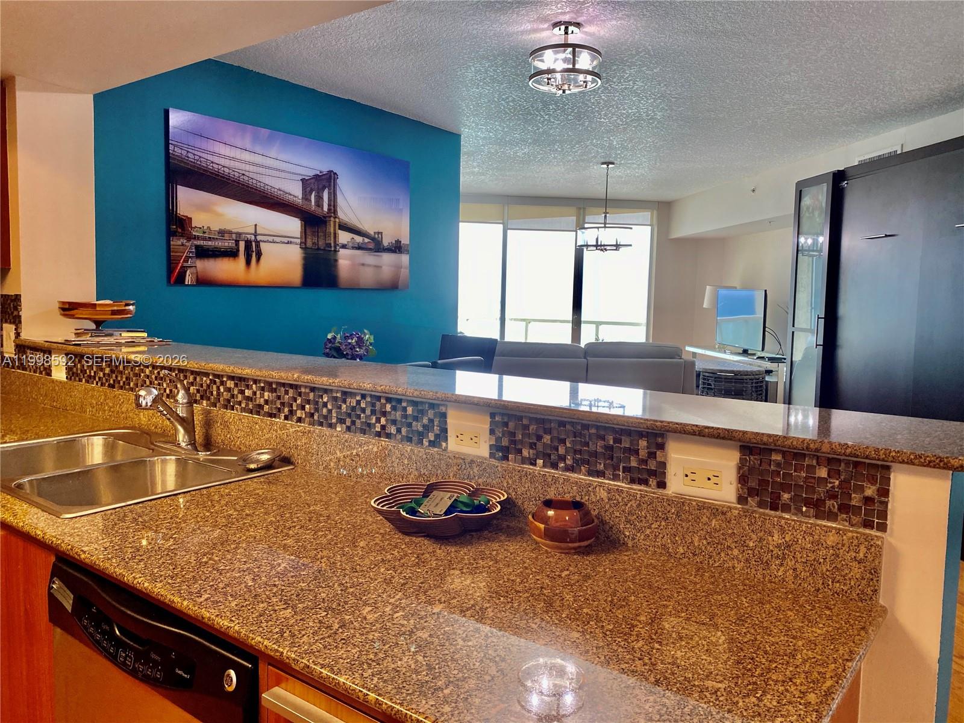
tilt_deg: -3.7
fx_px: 724
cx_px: 482
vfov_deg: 53.1
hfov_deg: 67.3
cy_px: 362
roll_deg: -1.5
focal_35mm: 26
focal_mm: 4.25
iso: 125
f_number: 1.8
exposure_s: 1/120
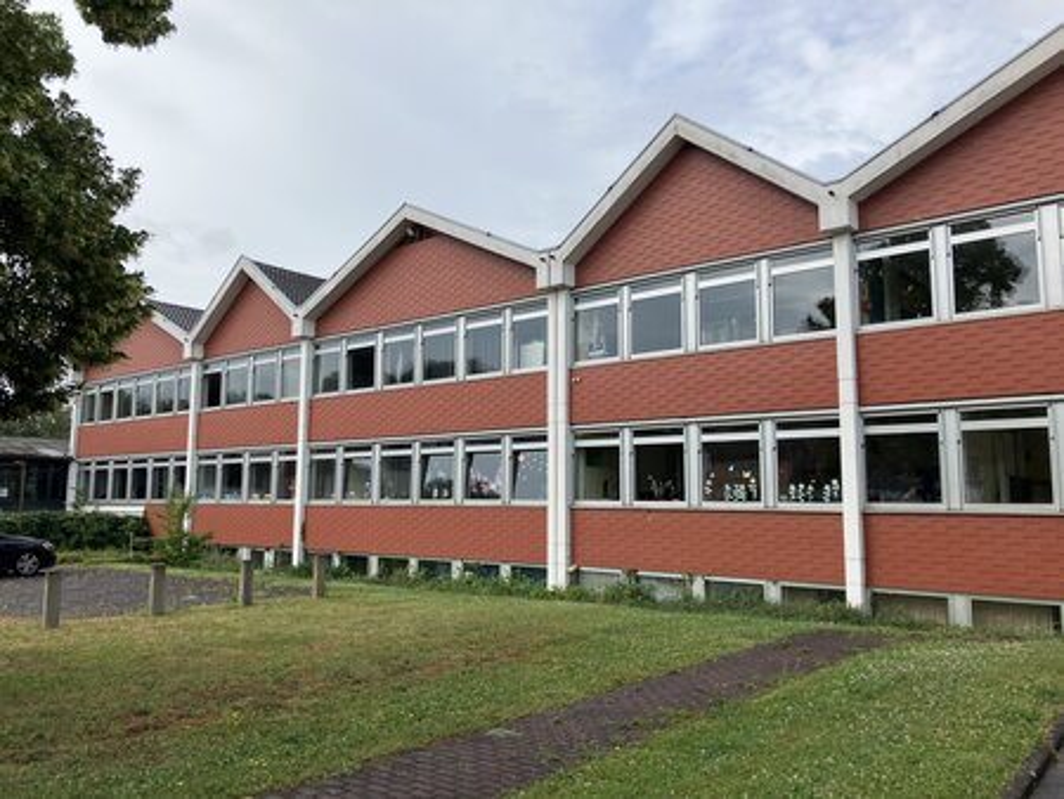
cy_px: 400
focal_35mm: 28
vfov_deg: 49.8
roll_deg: -0.2
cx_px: 532
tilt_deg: +7.4
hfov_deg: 63.4
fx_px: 861
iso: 32
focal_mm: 3.99
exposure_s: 1/1799
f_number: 1.8
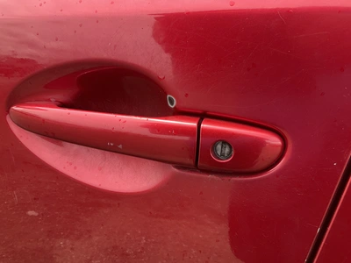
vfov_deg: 48.2
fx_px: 294
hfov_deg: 61.7
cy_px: 132
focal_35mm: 29
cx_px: 176
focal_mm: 3
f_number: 1.8
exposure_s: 1/177
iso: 20
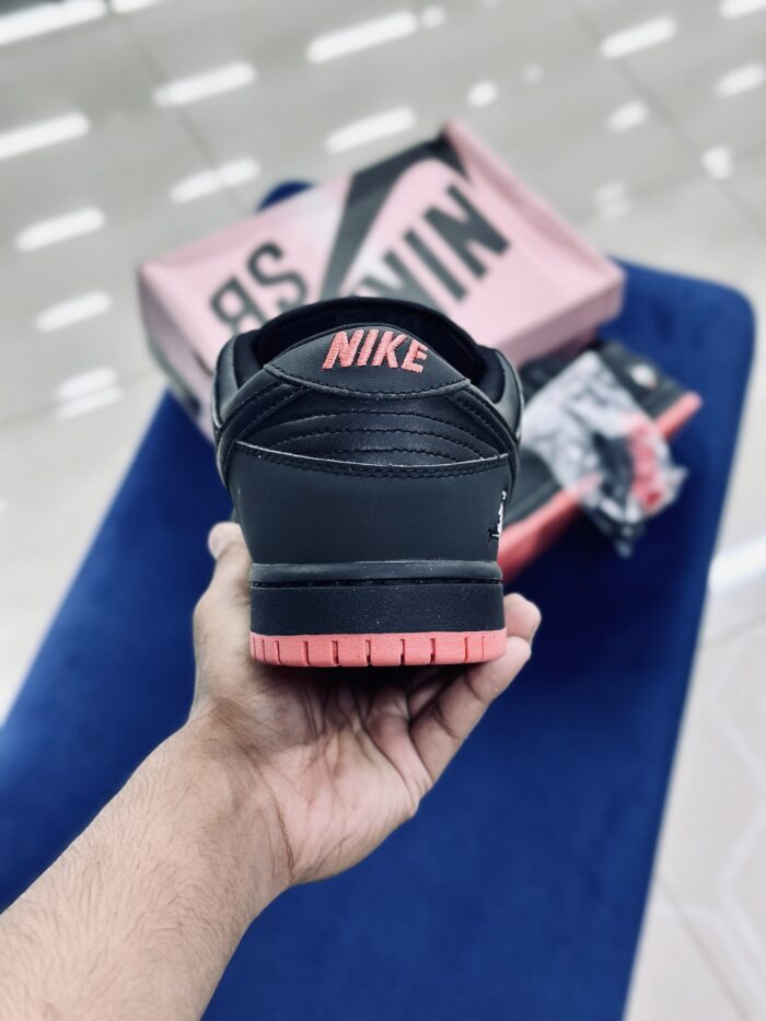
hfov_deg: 30.3
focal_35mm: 48
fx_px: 1416
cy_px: 510
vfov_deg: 39.7
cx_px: 383
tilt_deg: -56.8
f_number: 1.78
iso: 100
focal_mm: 6.86
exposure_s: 1/100
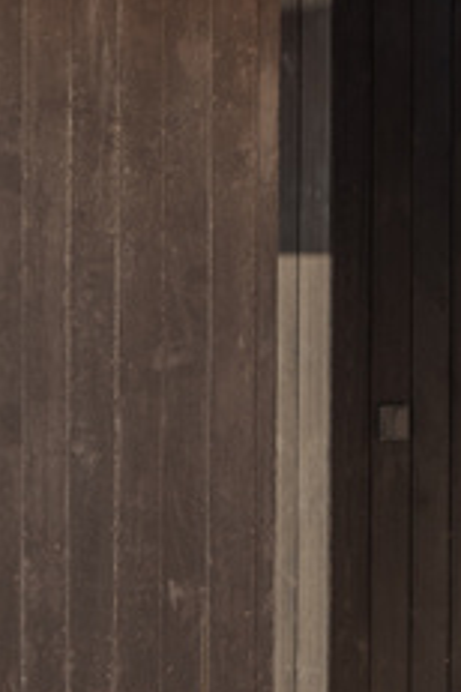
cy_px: -72
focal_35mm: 303
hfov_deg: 4.5
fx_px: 5820
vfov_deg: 6.8
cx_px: 439
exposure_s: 1/1000
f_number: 3.5
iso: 100
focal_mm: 70
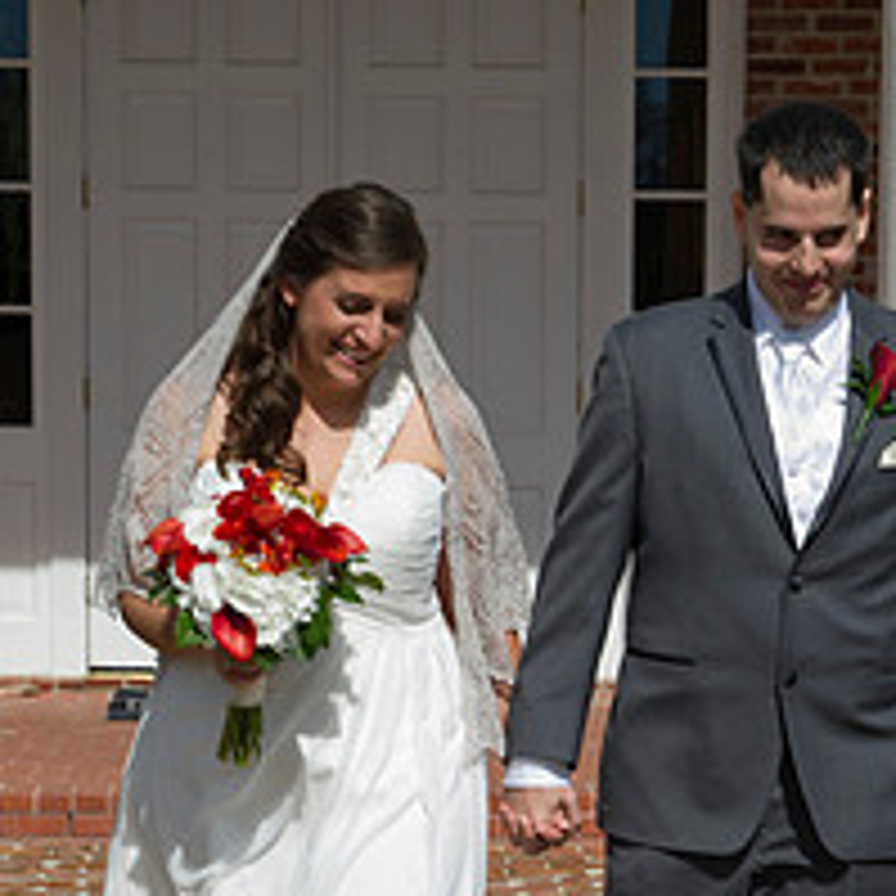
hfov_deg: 12.8
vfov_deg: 12.7
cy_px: 797
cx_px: 549
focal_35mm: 136
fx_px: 3983
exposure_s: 1/250
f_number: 11
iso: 100
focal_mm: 55
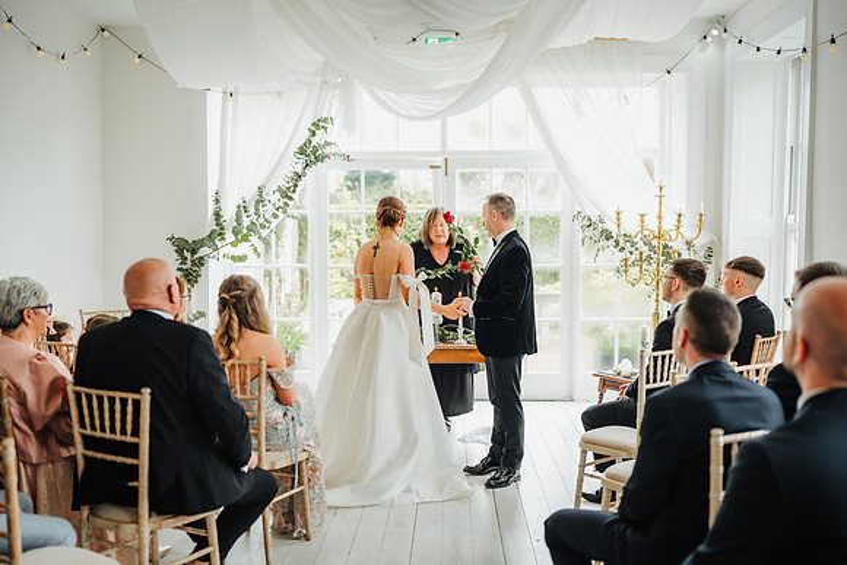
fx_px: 870
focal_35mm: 37
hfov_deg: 51.9
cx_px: 424
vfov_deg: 36.0
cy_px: 282
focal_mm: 35
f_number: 1.6
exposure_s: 1/250
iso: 250
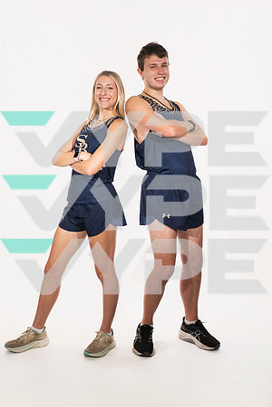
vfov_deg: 44.5
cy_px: 204
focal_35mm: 44
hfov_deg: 30.5
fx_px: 499
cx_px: 136
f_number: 8
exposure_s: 1/500
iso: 800
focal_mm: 44
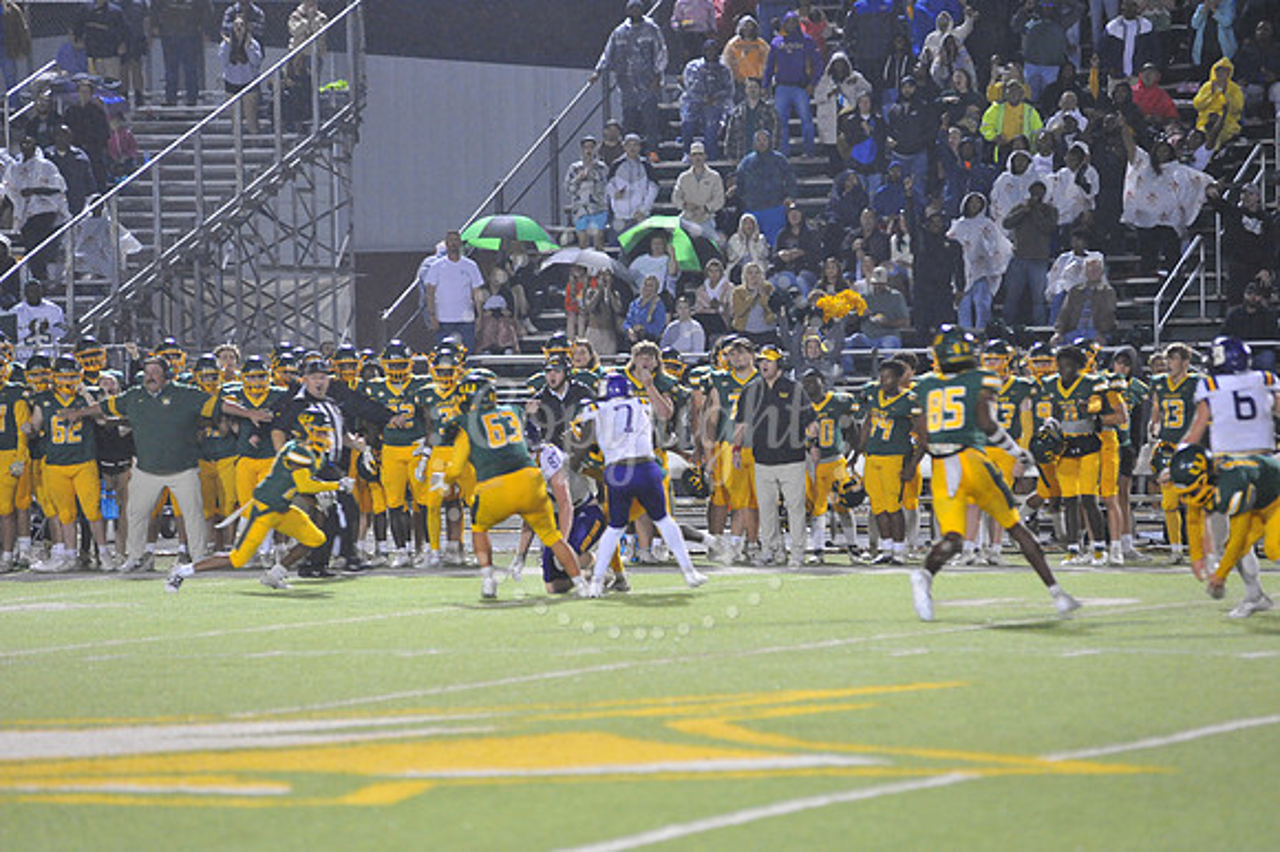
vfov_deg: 6.9
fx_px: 7107
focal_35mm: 200
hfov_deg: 10.3
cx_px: 640
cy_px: 426
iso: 4000
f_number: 4
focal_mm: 200
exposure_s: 1/160
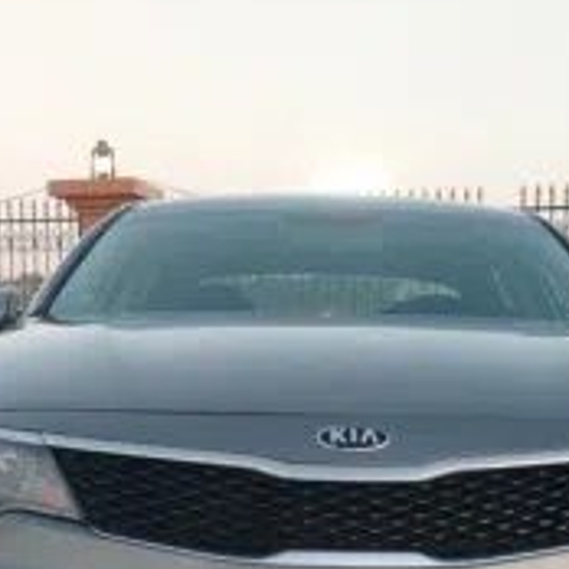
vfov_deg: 21.1
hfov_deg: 22.1
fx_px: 1451
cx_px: 356
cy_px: 631
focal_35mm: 78
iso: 466
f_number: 1.75
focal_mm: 5.25
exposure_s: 1/100
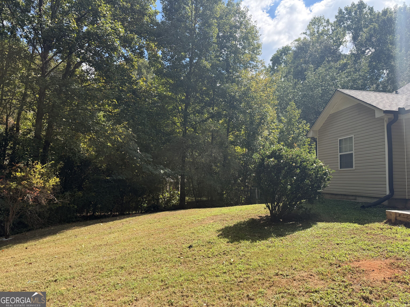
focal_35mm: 24
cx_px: 205
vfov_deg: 56.8
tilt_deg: +4.7
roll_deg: -1.4
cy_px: 154
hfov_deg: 71.6
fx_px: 284
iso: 100
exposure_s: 1/1770
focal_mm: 6.76
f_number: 1.78
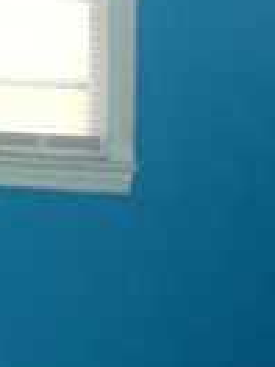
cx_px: -389
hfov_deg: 7.5
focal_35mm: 184
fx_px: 1949
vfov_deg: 10.6
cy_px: -83
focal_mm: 6.3
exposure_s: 1/60
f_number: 3.1
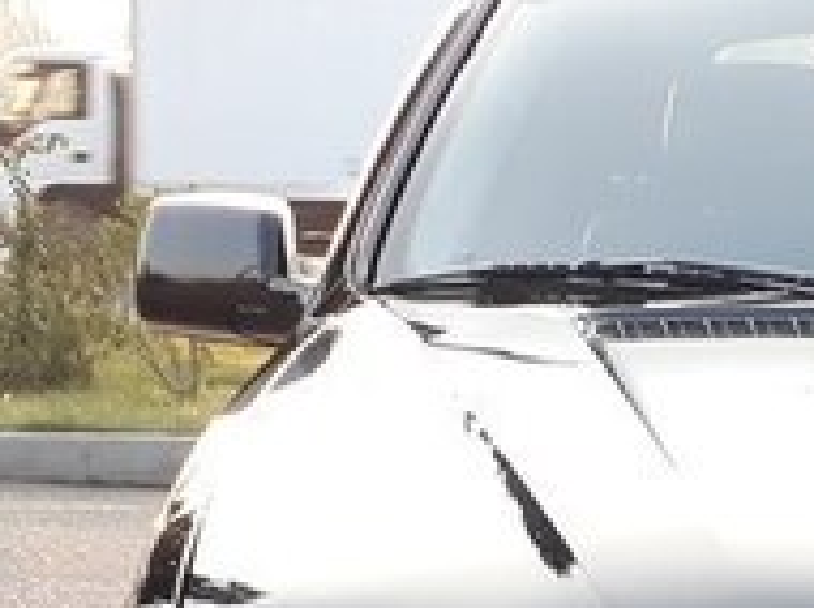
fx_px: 2208
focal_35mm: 94
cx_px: 1122
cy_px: 888
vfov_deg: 14.7
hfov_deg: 19.0
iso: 50
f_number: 1.9
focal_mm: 3.6
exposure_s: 1/100
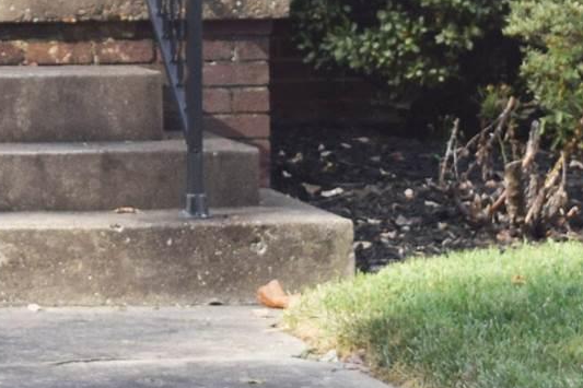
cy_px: -581
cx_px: -242
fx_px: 4759
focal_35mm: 294
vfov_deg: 4.6
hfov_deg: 6.9
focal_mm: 34
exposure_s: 1/160
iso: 100
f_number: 6.3
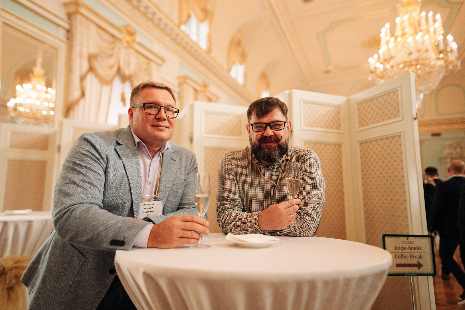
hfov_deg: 73.7
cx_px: 232
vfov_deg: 53.1
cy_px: 155
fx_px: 310
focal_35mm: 24
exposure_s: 1/640
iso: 800
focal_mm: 24
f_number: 1.4
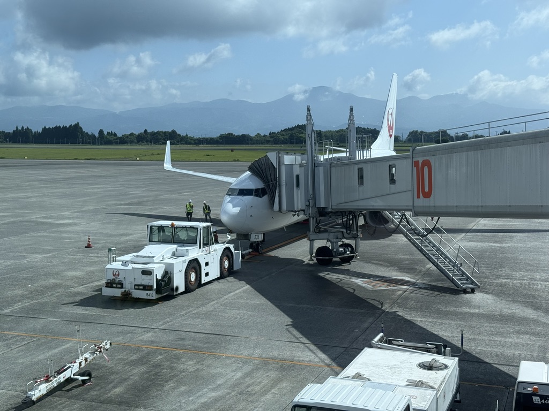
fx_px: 761
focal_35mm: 48
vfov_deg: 30.3
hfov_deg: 39.7
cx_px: 274
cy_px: 206
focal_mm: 6.76
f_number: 1.78
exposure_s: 1/4098
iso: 64
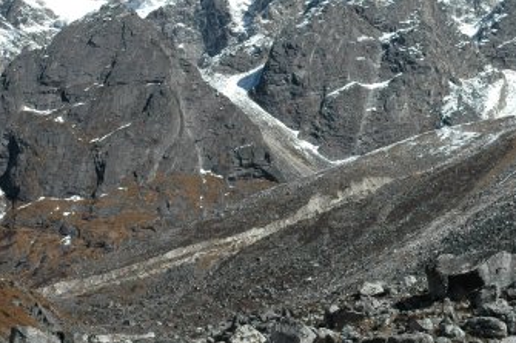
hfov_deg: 20.0
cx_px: 477
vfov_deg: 13.7
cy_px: 195
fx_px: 1434
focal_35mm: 100
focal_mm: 31
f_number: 10
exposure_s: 1/400
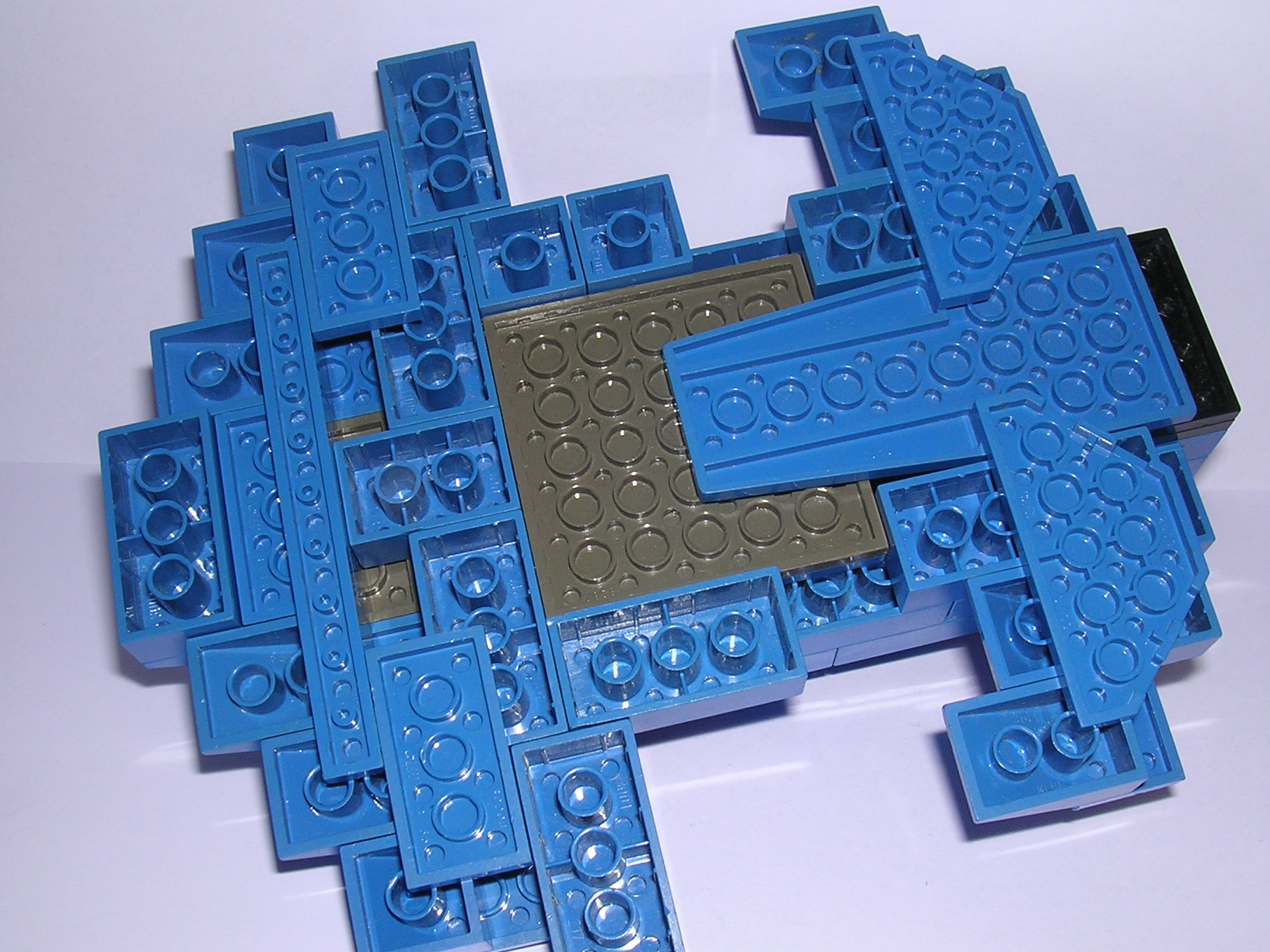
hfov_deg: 43.8
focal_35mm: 43
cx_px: 677
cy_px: 481
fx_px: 1577
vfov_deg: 33.6
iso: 100
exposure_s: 1/60.1
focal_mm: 5.8
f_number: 5.6
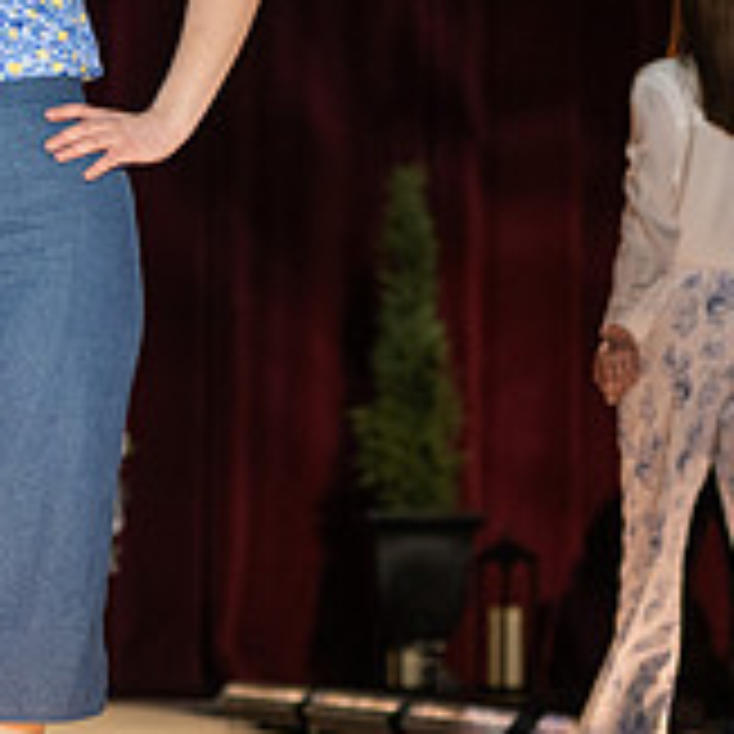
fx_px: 6597
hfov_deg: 6.3
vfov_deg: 6.4
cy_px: 331
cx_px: -50
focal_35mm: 275
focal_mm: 78
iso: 800
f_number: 2.8
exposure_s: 1/800
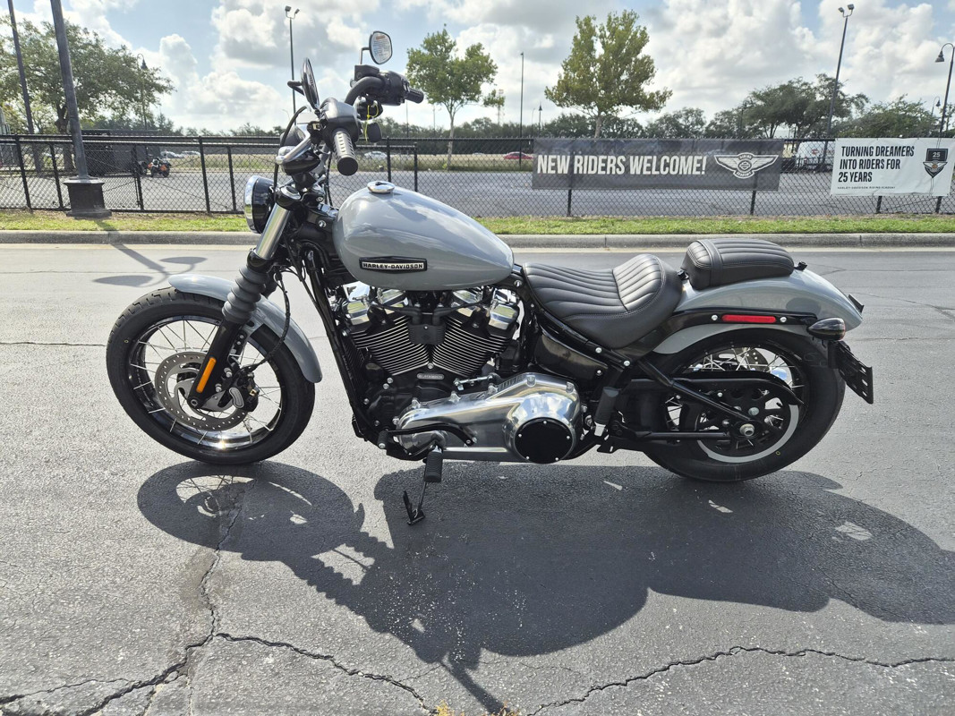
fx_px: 634
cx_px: 478
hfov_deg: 73.9
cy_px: 358
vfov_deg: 58.9
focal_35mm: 23
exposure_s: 1/4128
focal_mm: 5.4
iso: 80
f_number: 1.8
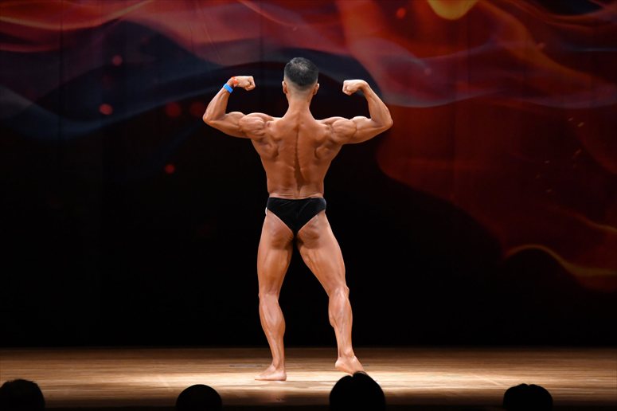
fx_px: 3854
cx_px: 308
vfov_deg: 6.1
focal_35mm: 225
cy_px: 206
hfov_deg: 9.2
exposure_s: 1/400
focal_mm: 150
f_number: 5.6
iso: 4000
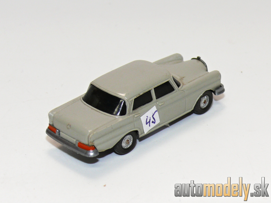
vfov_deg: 11.8
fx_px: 986
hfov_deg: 15.6
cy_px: 102
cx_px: 136
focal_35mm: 126
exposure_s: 1/30
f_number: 4
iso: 100
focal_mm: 15
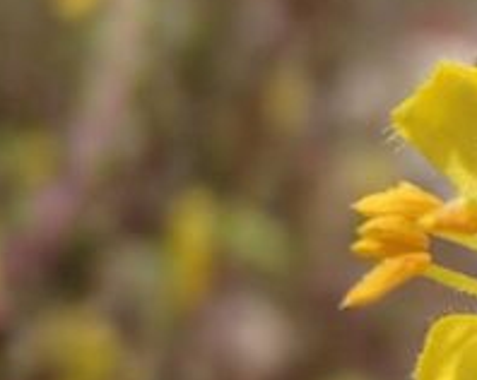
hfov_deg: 13.0
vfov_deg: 11.0
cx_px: 713
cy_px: 253
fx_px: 1974
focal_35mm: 140
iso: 100
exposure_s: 1/1000
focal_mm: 6.64
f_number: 4.7
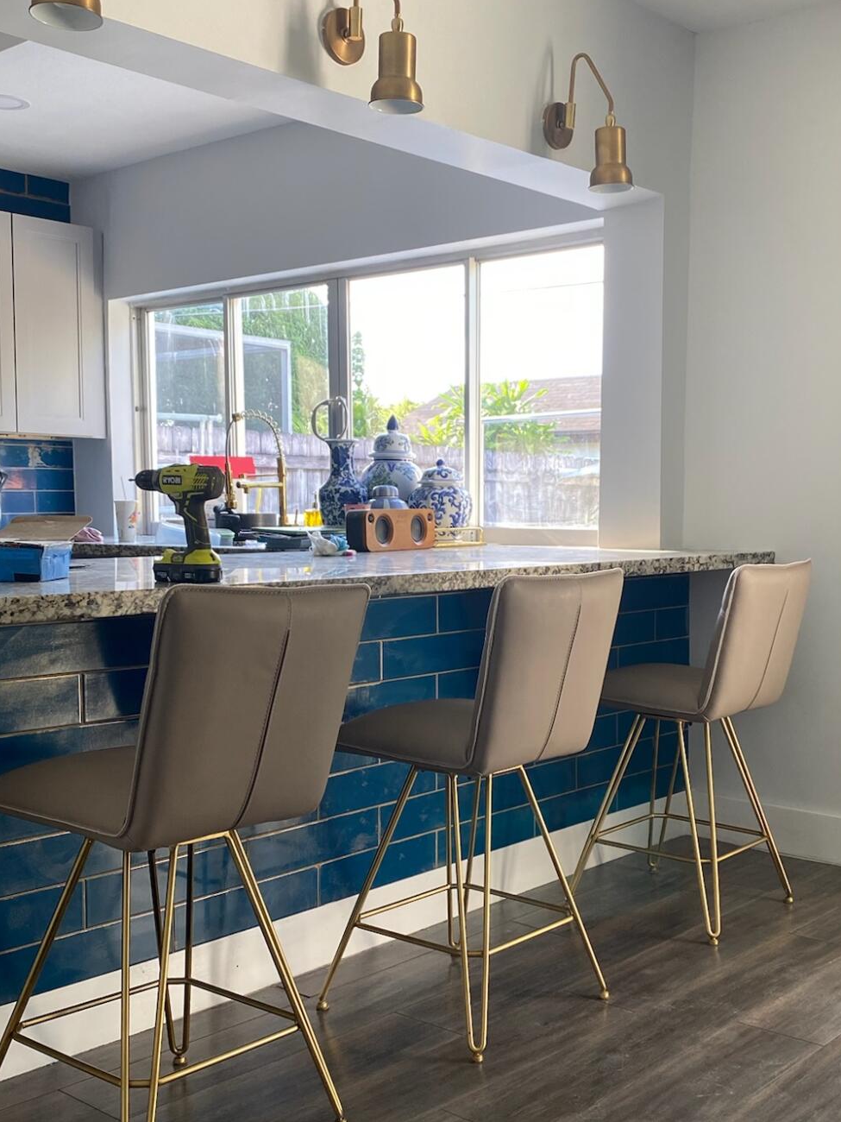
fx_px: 1296
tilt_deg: -3.4
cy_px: 606
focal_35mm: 40
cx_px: 519
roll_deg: +0.1
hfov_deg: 35.8
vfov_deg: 46.8
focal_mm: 4.25
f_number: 1.8
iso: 80
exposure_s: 1/121
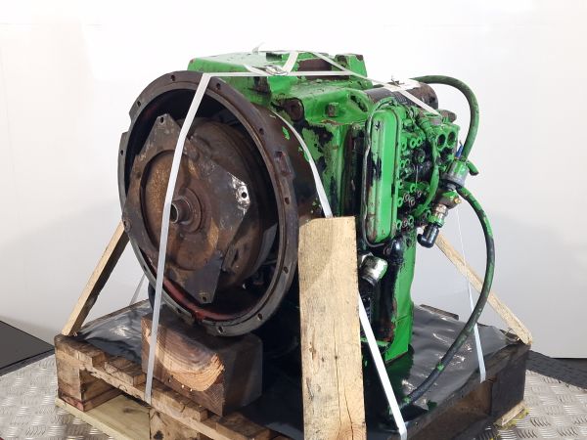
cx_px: 294
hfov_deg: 73.9
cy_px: 220
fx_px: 390
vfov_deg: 58.9
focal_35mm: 23
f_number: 1.8
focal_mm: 6.4
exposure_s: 1/50
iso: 80
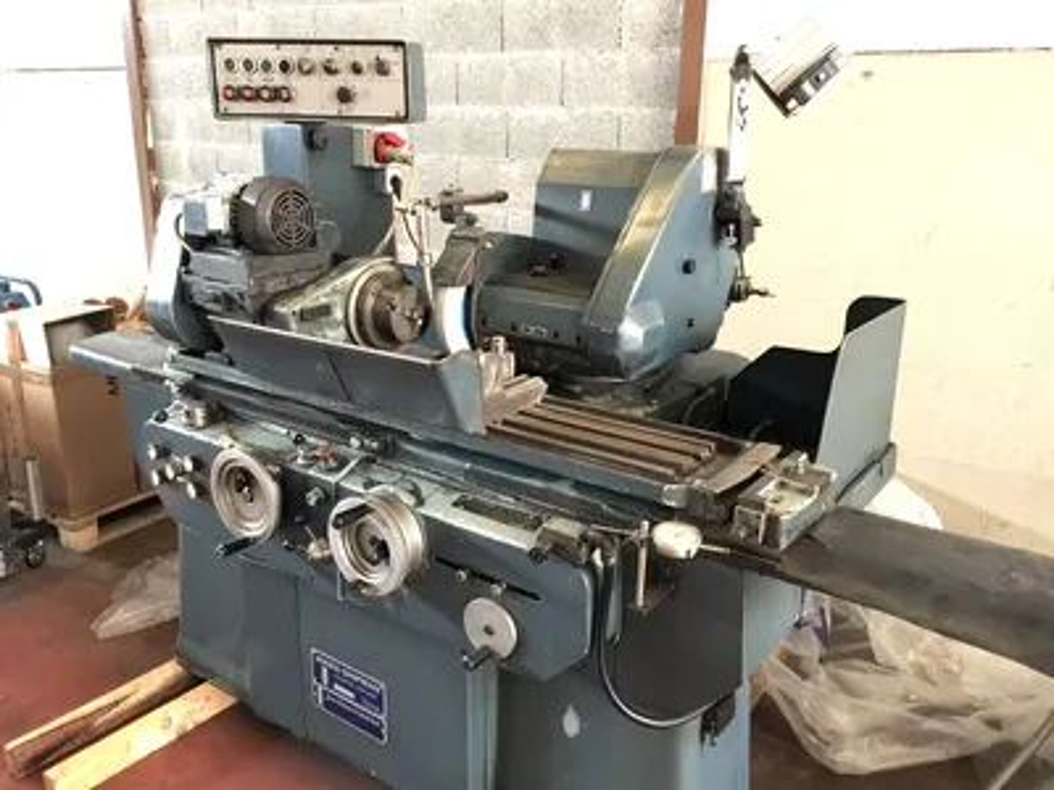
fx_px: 883
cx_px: 527
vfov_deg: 48.2
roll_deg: -0.2
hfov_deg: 61.7
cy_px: 395
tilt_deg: -17.6
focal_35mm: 29
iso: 125
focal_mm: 4.15
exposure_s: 1/4
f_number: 2.2
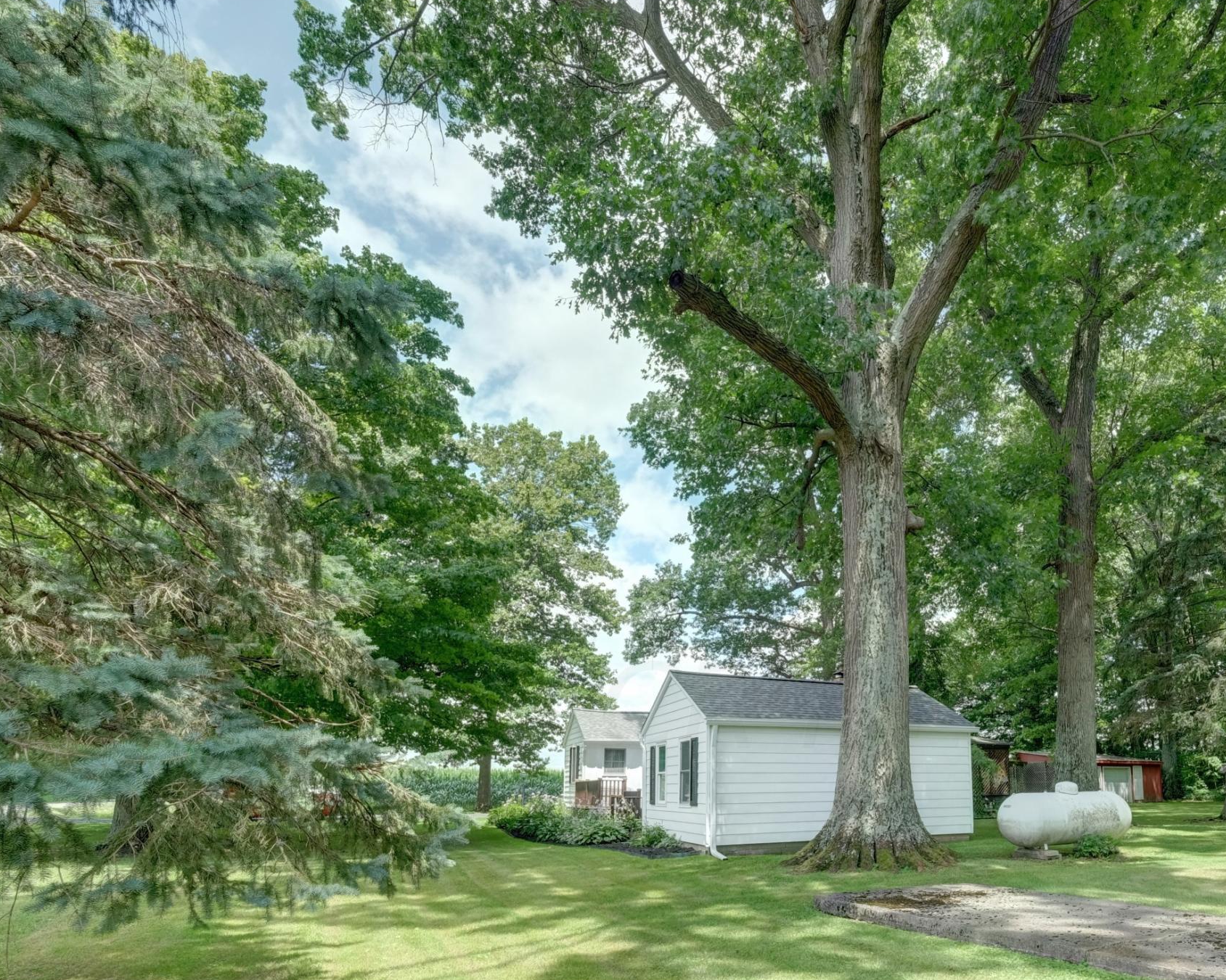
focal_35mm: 20
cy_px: 704
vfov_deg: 65.0
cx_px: 819
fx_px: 726
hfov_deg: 77.8
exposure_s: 1/320
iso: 250
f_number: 7.1
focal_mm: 8
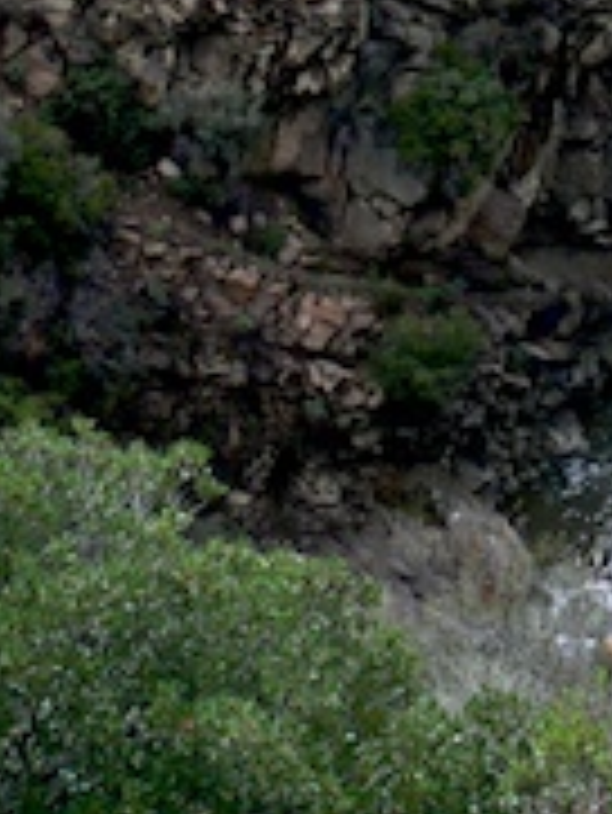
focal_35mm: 103
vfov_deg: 17.4
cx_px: 364
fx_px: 2425
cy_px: -358
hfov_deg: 14.4
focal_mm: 7.4
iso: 80
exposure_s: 1/60
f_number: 3.2
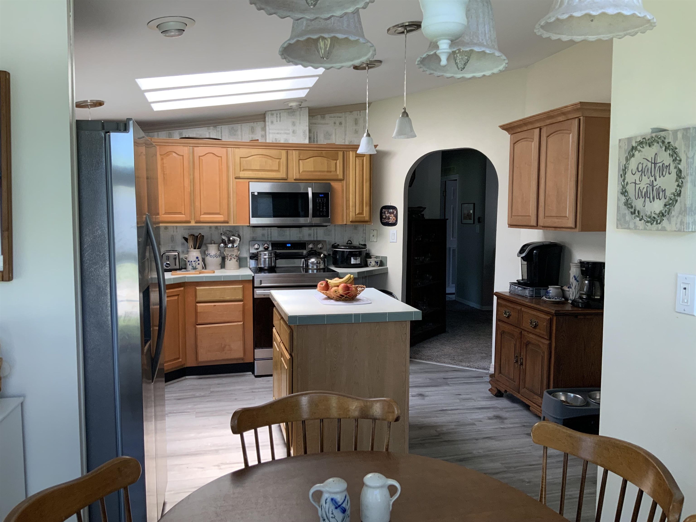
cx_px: 348
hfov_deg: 61.7
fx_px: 583
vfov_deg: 48.2
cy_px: 261
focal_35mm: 29
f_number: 1.8
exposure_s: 1/105
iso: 64
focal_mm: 3
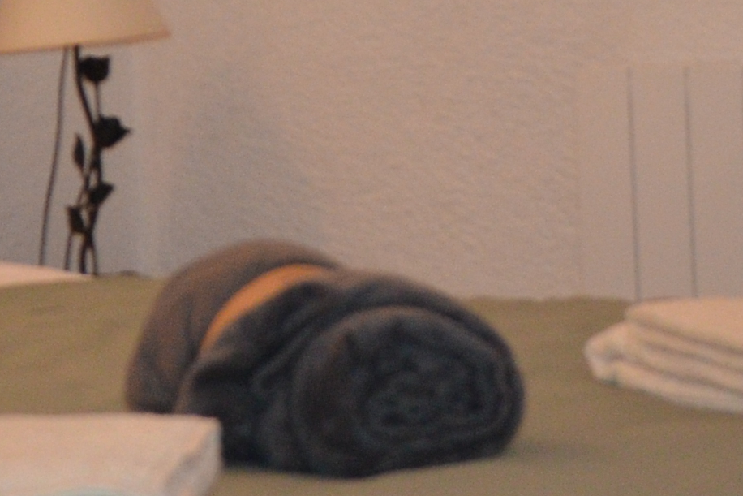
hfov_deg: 14.1
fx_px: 2993
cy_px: -27
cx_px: 288
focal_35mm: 145
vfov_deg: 9.4
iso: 800
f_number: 3.5
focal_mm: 18
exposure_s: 1/60
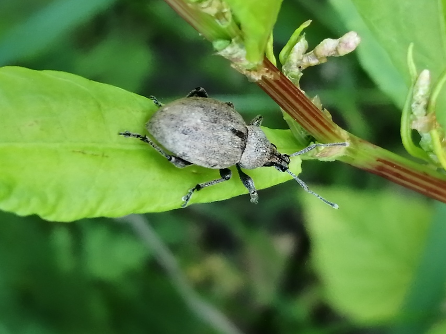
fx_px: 1340
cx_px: 223
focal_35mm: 104
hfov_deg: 18.9
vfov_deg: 14.2
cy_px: 167
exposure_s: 1/60
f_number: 1.8
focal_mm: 3.46
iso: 80
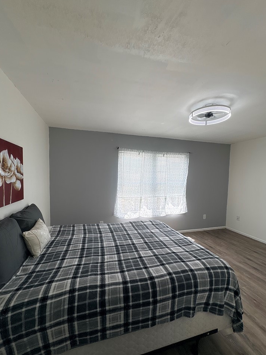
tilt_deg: -3.3
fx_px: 154
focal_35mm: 15
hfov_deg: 81.7
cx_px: 132
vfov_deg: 98.1
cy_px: 185
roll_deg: -1.5
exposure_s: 1/189
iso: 40
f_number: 2.2
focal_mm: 2.22
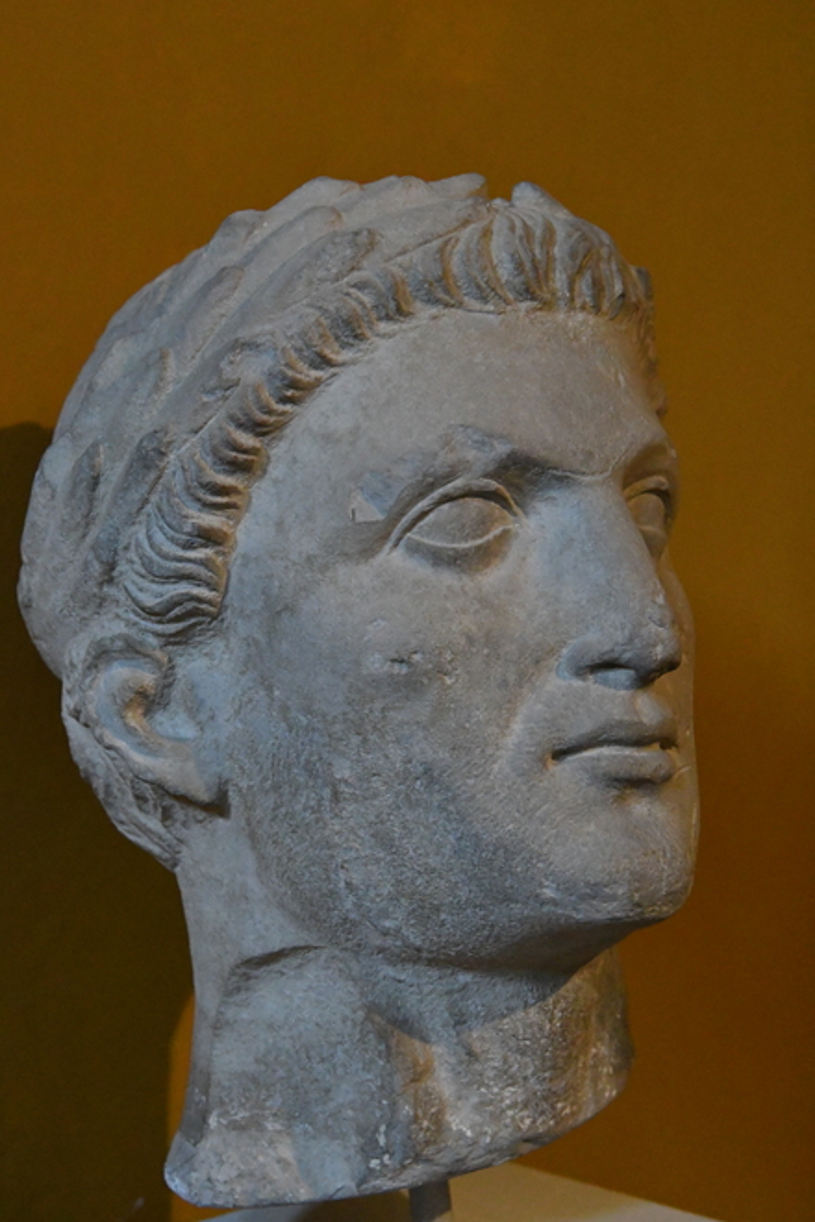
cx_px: 408
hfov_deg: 17.5
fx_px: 2649
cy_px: 611
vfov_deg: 26.0
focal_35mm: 78
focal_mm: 52
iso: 8000
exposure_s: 1/200
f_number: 5.6
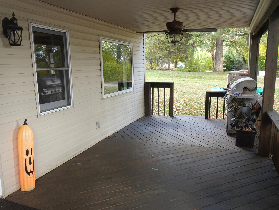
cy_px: 109
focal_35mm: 27
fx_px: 218
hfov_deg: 65.3
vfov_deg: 51.3
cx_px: 136
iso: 160
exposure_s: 1/30
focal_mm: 4.55
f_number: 3.5
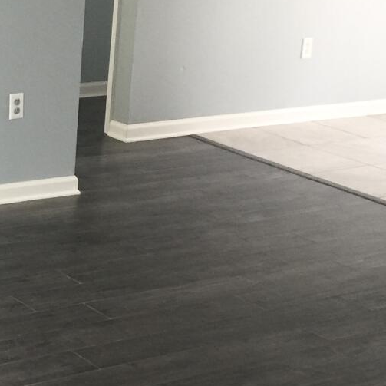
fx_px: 1287
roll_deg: -3.4
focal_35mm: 102
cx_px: 10
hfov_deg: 16.7
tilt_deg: -15.5
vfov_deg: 17.0
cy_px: 229
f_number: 2.2
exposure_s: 1/15
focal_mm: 4.15
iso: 40
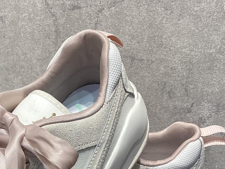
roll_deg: -0.9
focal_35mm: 78
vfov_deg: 18.5
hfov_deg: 24.2
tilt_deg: -26.7
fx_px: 507
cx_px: 17
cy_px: 162
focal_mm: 3.3
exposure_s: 1/100
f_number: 2.4
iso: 64
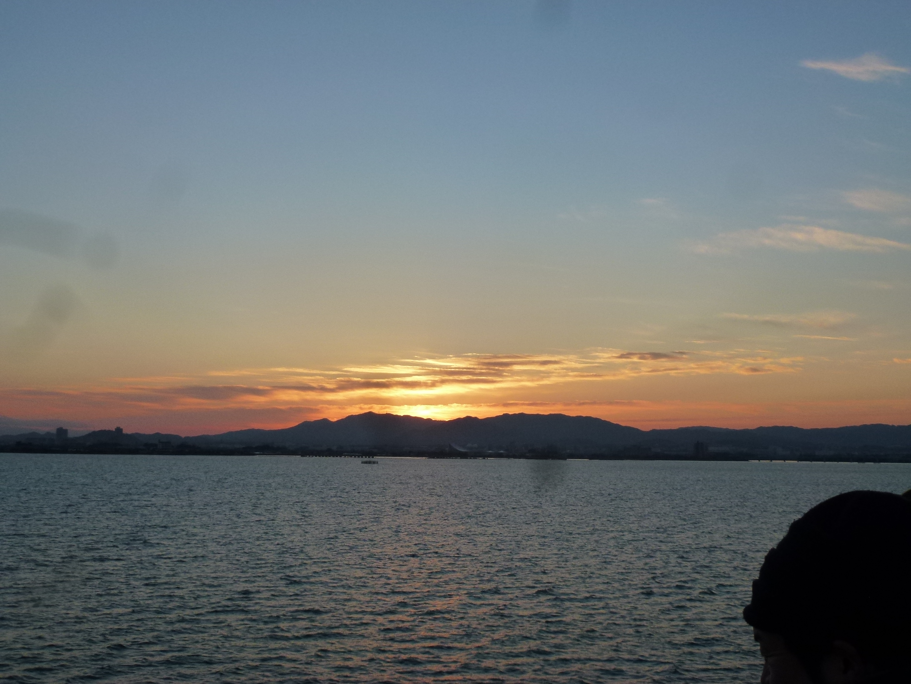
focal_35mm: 41
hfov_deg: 45.8
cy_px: 342
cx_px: 456
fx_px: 1079
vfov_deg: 35.1
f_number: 3.9
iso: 160
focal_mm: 7.4
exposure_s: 1/400
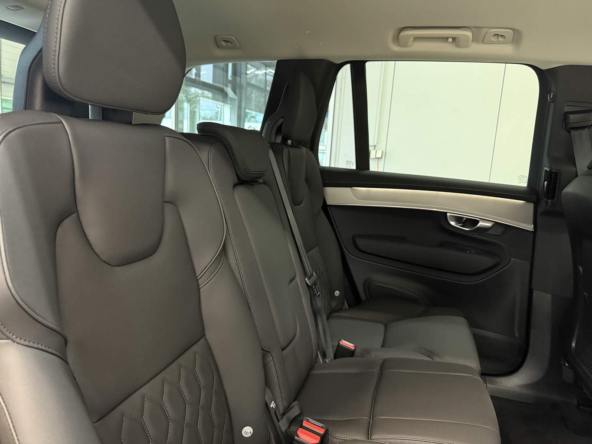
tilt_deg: -9.8
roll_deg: -3.5
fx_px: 410
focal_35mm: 24
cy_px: 222
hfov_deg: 71.6
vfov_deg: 56.8
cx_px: 296
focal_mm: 6.76
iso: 800
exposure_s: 1/50
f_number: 1.78
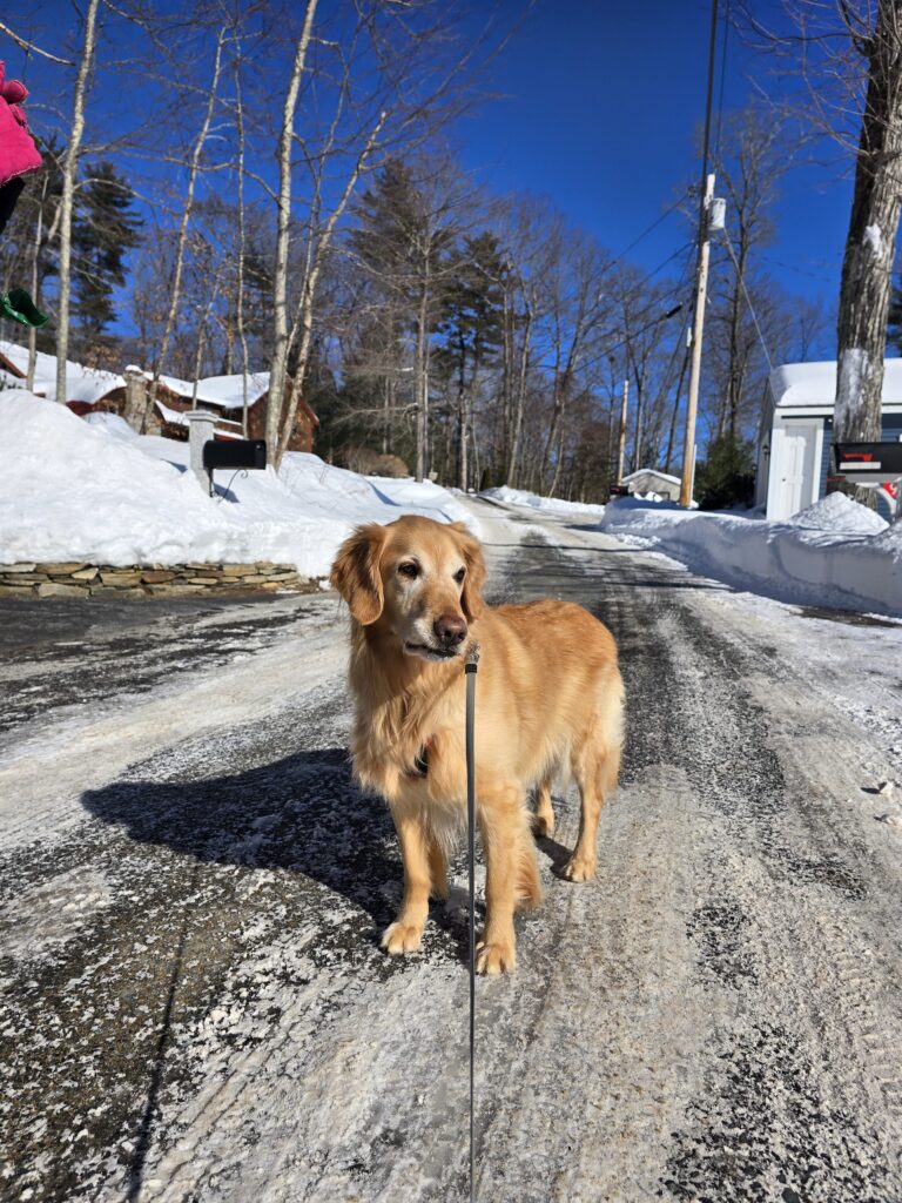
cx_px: 451
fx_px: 799
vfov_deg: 73.9
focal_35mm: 23
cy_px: 602
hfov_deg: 58.9
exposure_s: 1/1465
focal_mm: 6.3
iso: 12
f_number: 1.7
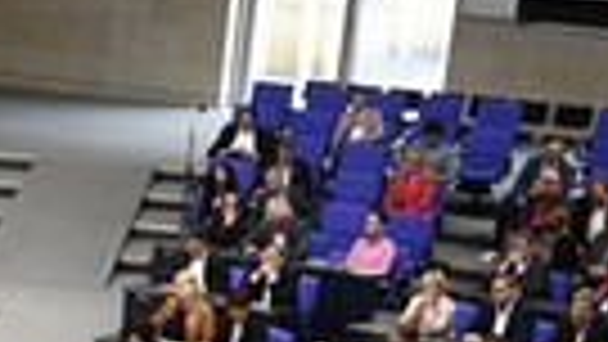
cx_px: -331
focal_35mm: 161
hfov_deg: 12.6
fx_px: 2596
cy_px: 500
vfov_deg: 7.4
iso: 6400
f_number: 5.6
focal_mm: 46
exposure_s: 1/320
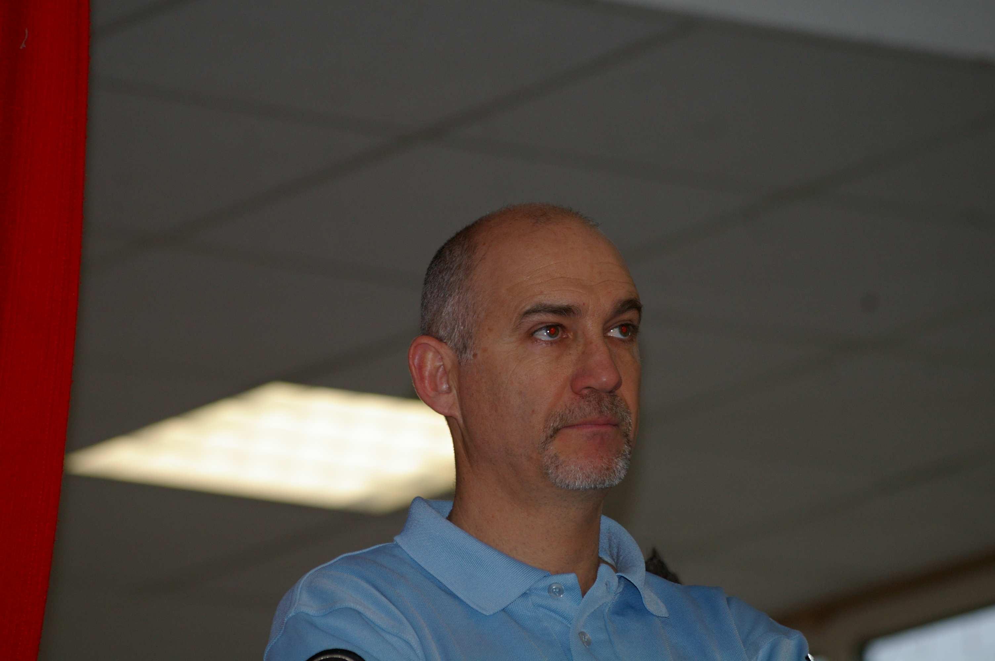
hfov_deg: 8.1
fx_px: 7042
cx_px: 498
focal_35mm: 255
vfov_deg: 5.4
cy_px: 330
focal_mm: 170
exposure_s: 1/180
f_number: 4.5
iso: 400
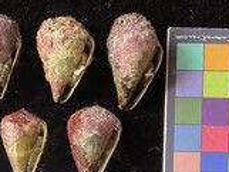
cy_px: 129
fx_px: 417
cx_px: 53
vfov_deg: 23.1
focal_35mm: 63
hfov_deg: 30.1
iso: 125
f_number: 1.8
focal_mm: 3
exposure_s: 1/60
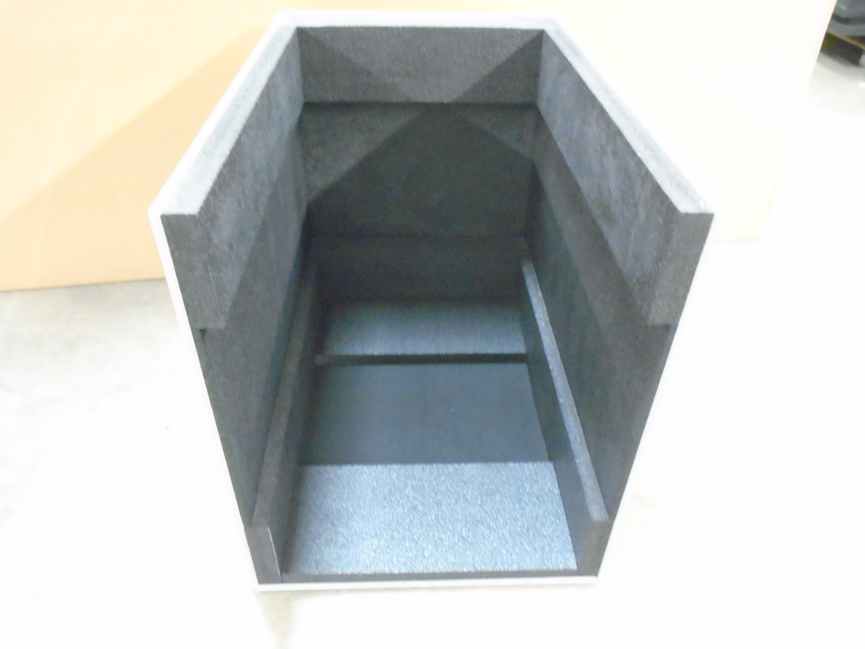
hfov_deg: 67.3
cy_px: 324
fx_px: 650
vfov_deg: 53.1
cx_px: 432
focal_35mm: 26
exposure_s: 1/4
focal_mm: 4.6
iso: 1000
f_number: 3.2
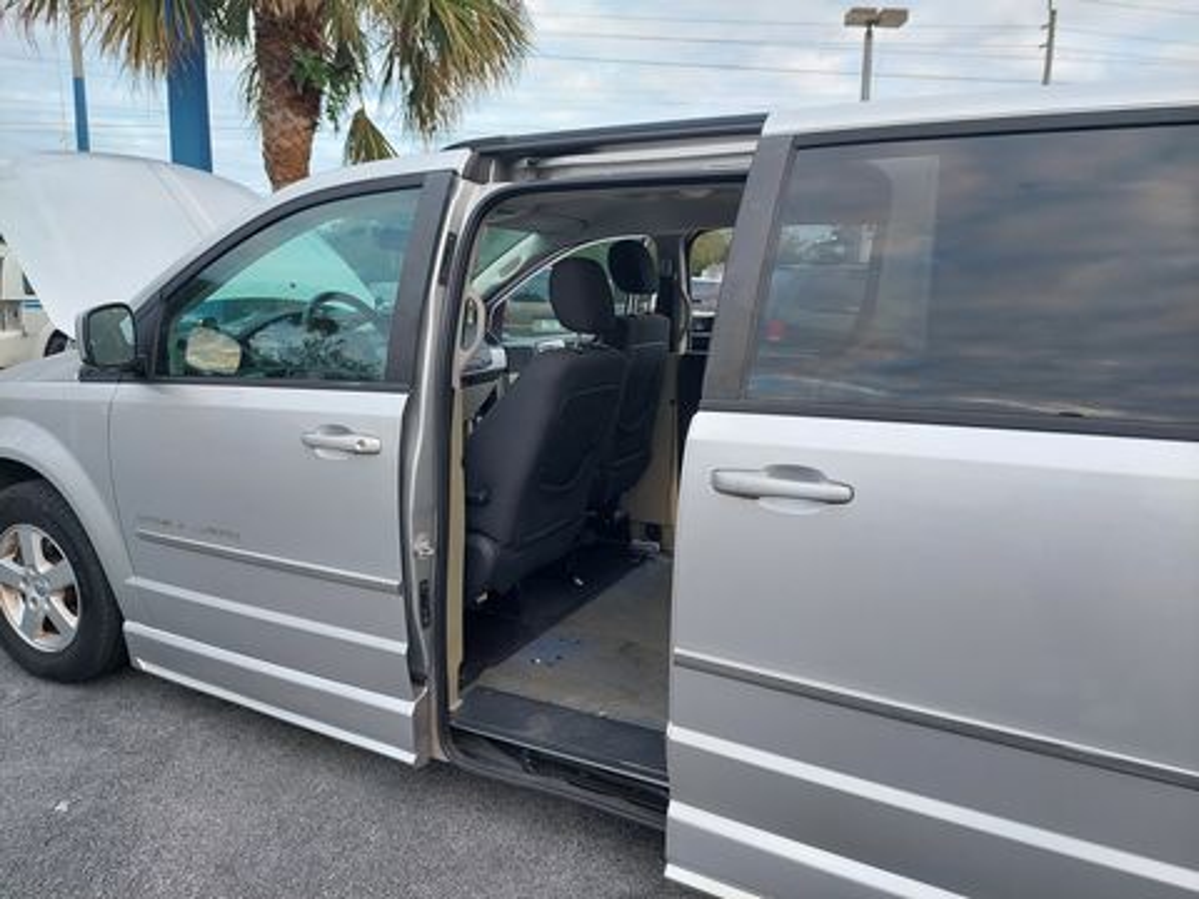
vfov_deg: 56.8
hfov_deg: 71.6
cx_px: 600
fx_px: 831
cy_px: 450
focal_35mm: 24
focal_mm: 5.23
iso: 50
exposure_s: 1/60
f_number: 1.8
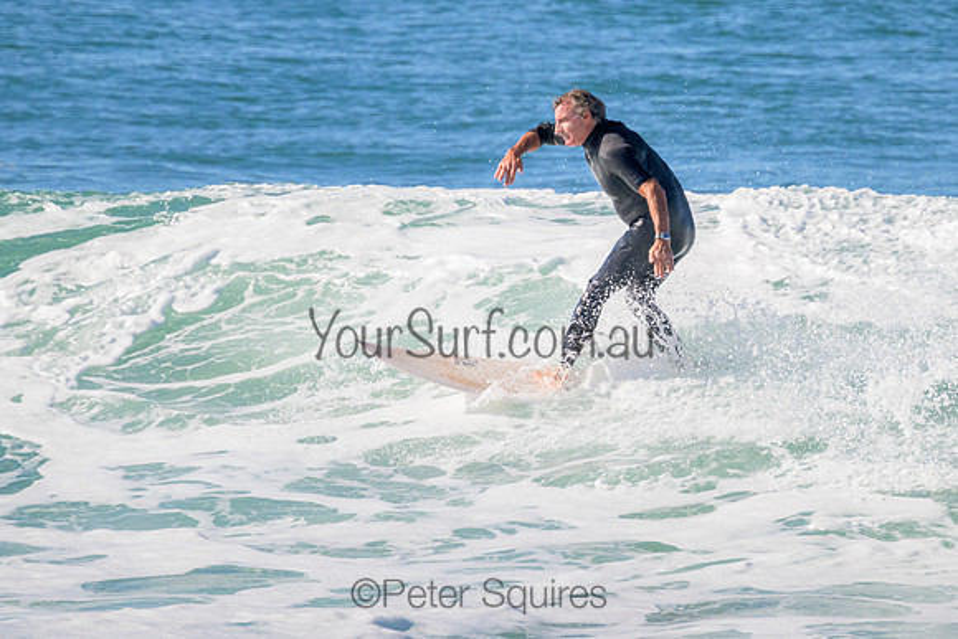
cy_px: 246
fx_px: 29197
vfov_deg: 1.3
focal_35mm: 1097
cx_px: 598
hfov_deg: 1.9
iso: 1000
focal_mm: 800
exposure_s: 1/2000
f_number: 11
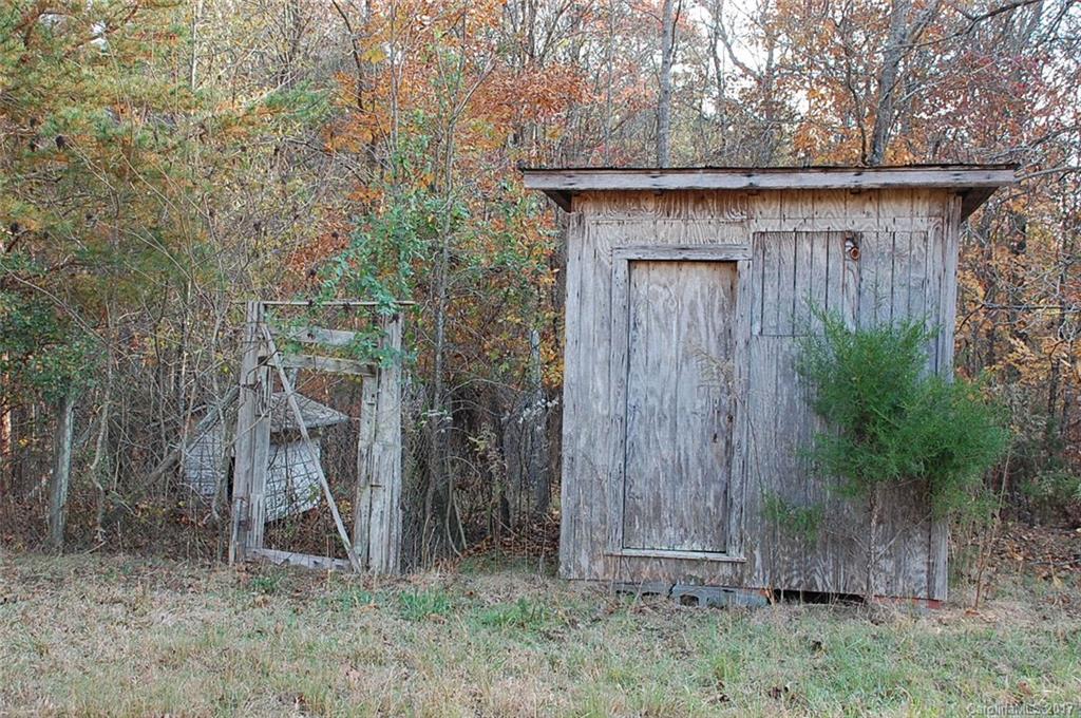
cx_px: 540
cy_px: 359
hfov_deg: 46.5
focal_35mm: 42
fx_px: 1260
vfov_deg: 31.8
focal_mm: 28
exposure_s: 1/125
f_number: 5.6
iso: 400
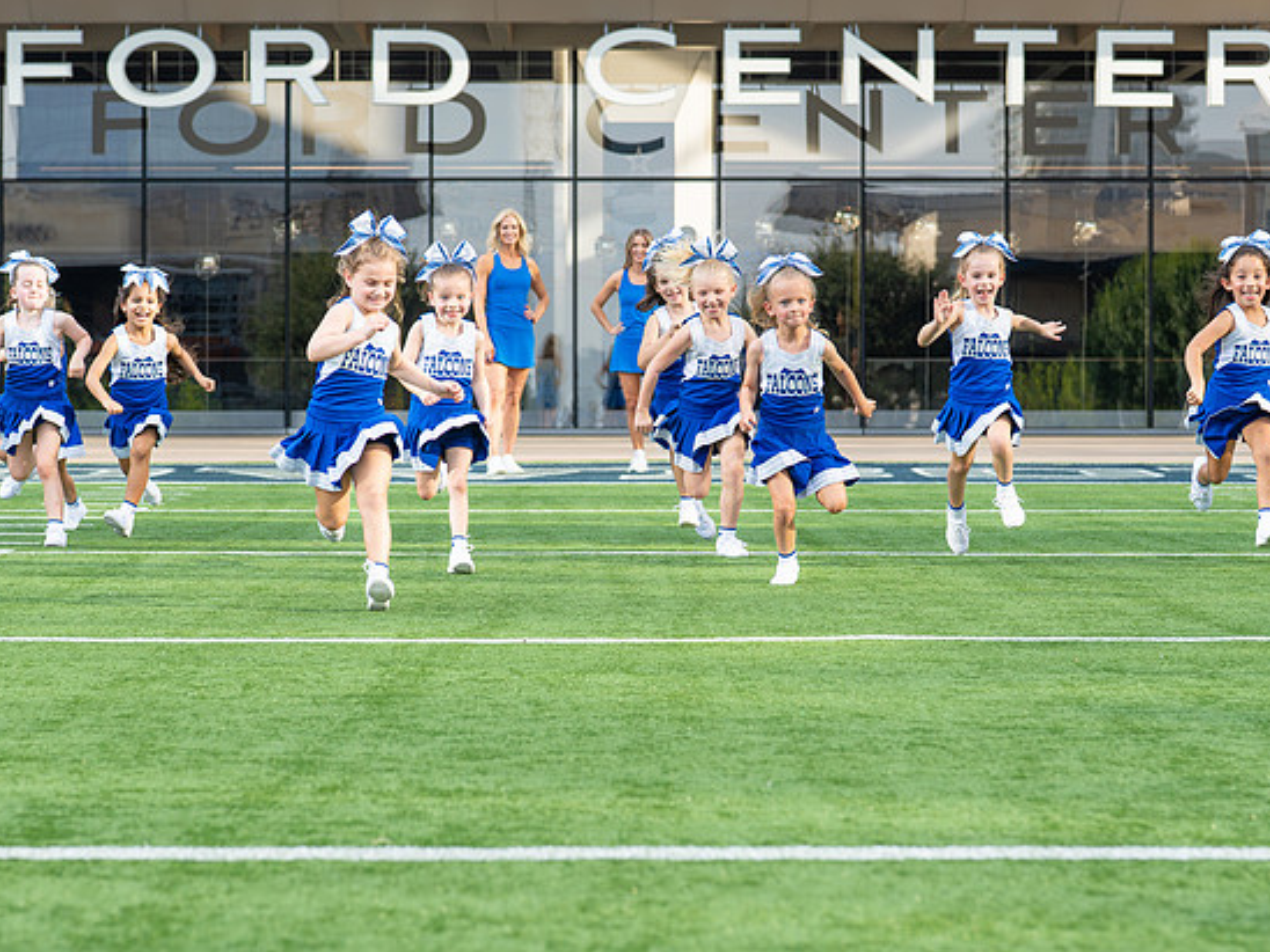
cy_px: 470
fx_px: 4072
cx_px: 577
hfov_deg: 17.7
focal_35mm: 111
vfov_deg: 13.3
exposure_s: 1/1000
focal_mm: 50
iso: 125
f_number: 2.8
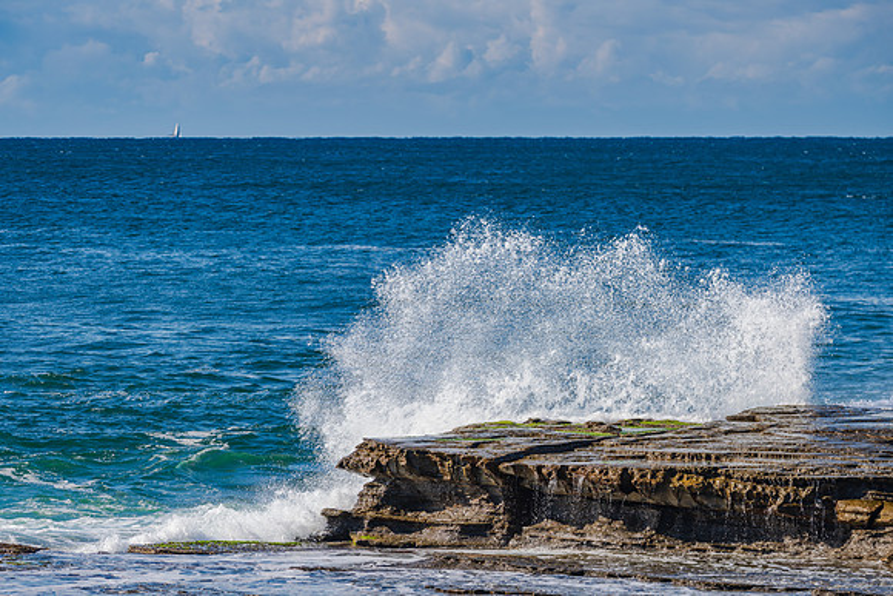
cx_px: 446
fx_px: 6306
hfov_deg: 8.1
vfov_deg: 5.4
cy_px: 298
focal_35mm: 254
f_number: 8
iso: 31
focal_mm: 250
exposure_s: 1/160
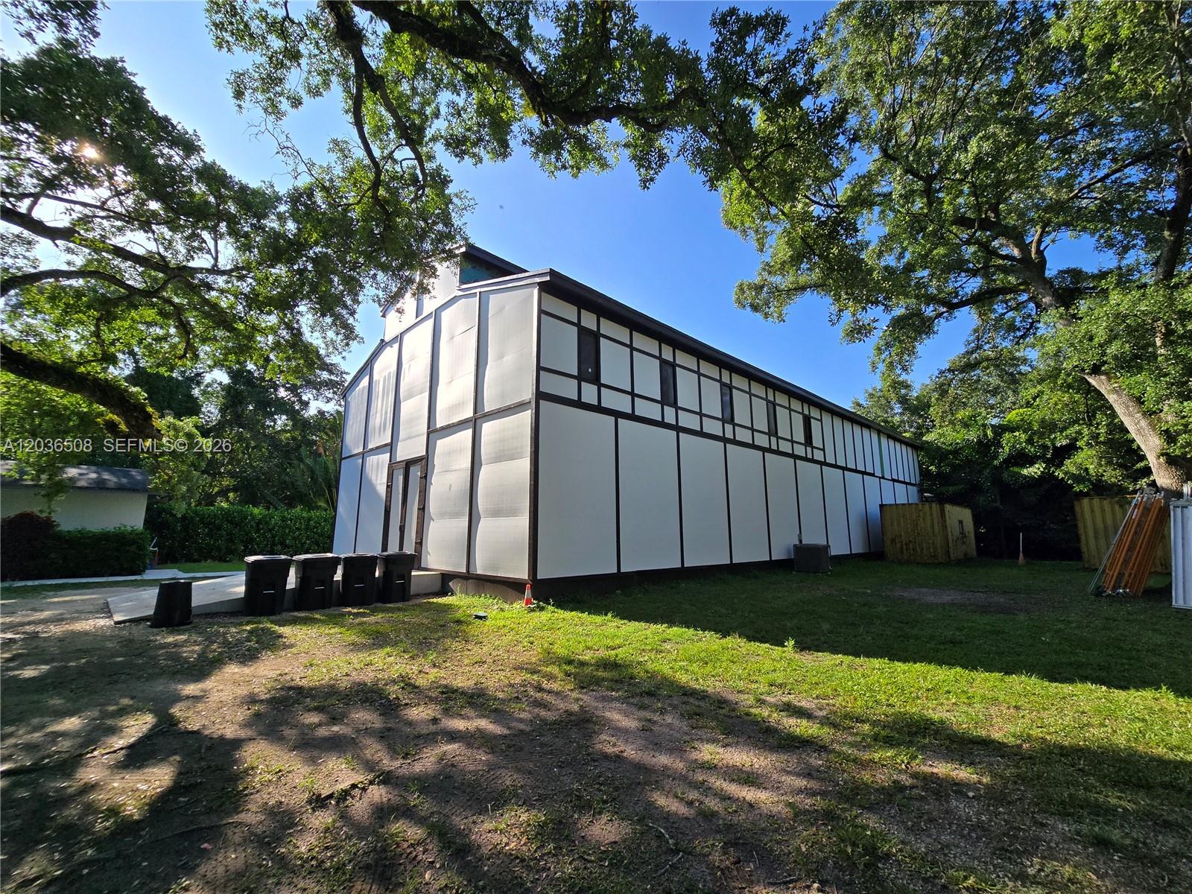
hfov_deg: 106.2
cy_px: 447
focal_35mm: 13
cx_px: 596
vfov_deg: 89.9
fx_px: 448
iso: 50
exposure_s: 1/1737
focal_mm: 2.2
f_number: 2.2
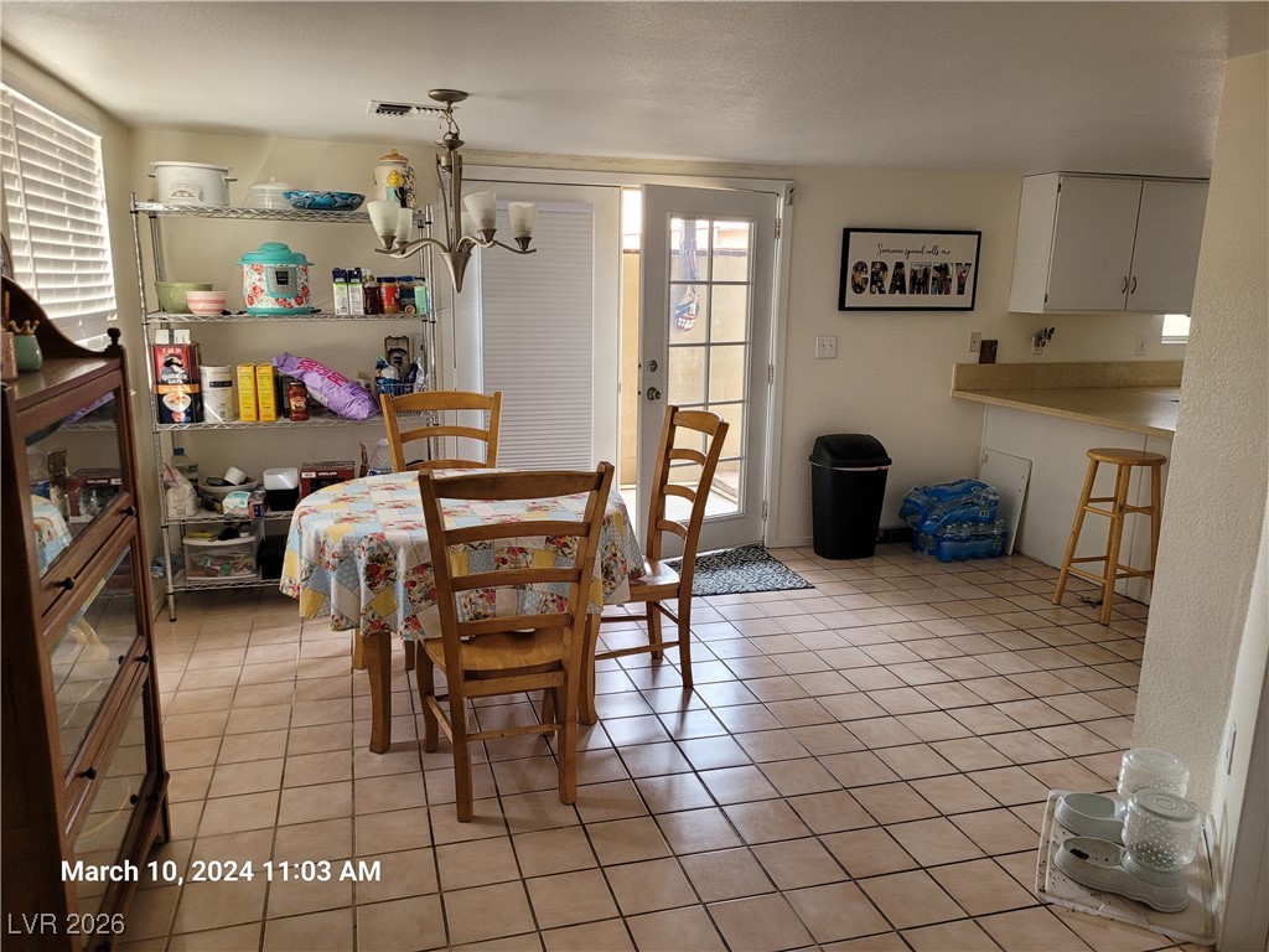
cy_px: 476
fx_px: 953
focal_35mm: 26
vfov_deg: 53.1
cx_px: 634
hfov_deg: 67.3
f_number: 1.8
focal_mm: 5.4
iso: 250
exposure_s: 1/120
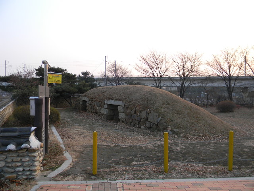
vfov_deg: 49.7
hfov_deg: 63.4
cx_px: 127
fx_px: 205
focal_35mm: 28
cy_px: 96
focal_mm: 5
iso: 80
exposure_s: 1/81
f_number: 3.5
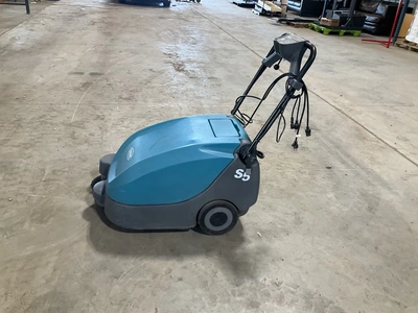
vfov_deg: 48.2
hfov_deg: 61.7
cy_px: 156
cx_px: 209
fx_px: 350
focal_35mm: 29
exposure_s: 1/60
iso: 100
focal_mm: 3
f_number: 1.8
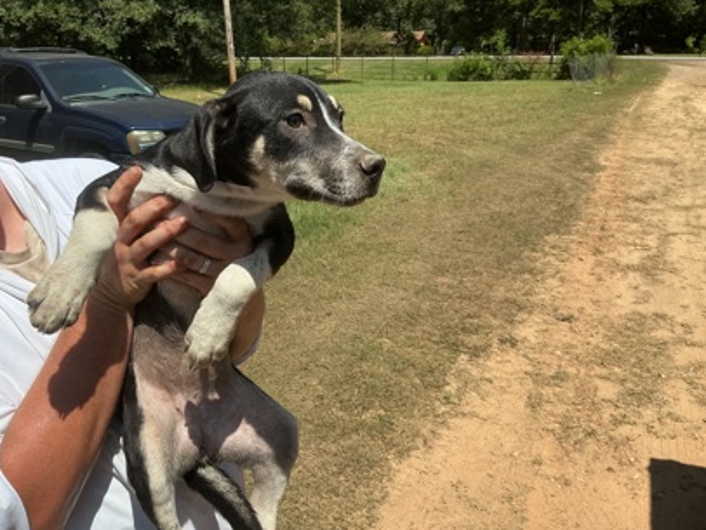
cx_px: 350
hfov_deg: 59.9
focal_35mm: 30
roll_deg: +1.0
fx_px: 612
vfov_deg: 46.8
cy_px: 272
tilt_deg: -18.1
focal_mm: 3
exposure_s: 1/2959
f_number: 1.8
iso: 25
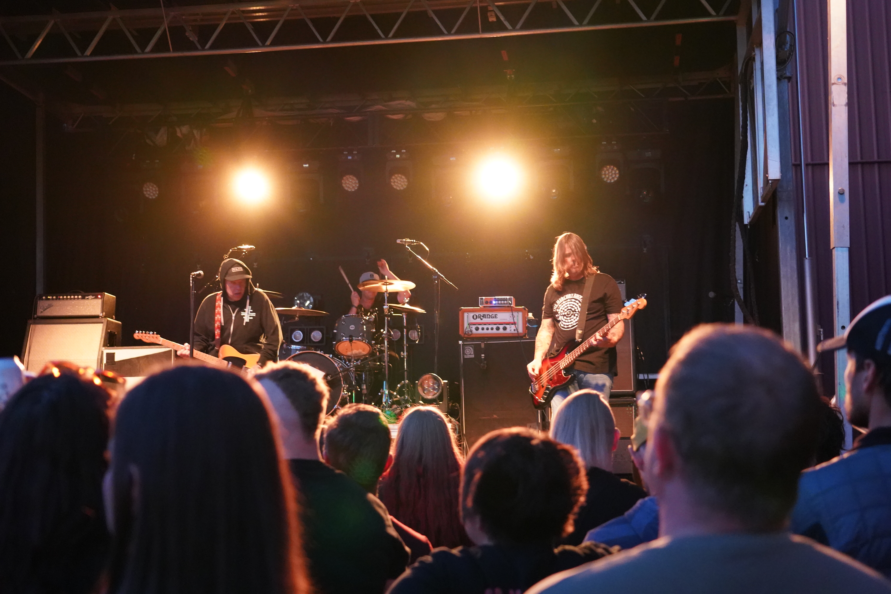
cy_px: 297
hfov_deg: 44.5
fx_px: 1089
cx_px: 446
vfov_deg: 30.5
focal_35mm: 44
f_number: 4
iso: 10000
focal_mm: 44
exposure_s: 1/60
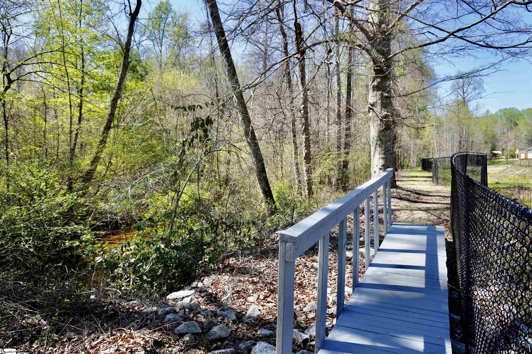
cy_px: 177
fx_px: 355
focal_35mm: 24
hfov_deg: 73.7
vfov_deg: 53.1
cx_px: 266
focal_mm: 16
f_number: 5
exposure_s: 1/250
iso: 100
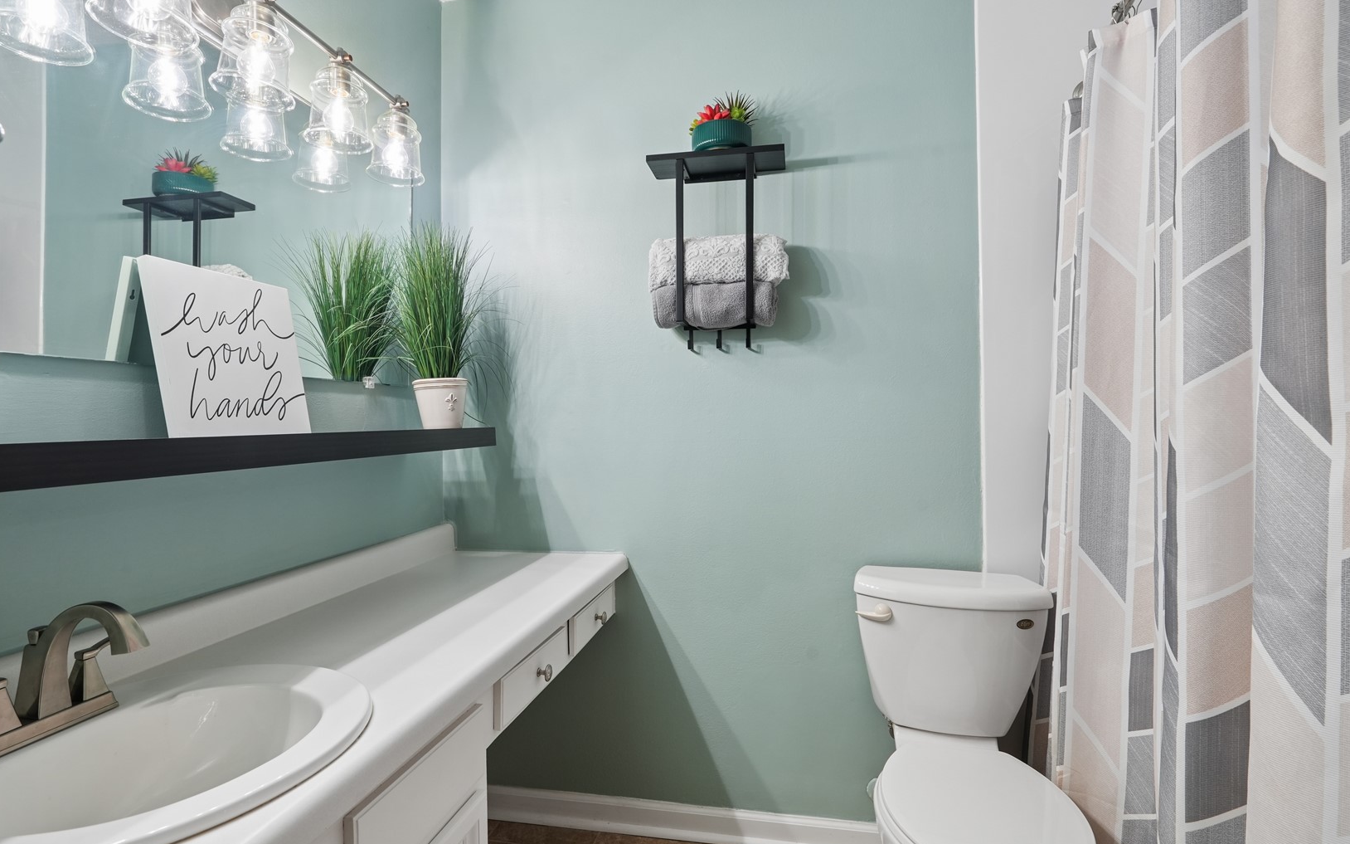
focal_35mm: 17
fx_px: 625
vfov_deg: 68.0
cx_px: 656
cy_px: 429
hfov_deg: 94.3
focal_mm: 16
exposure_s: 1/10
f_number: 10
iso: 400
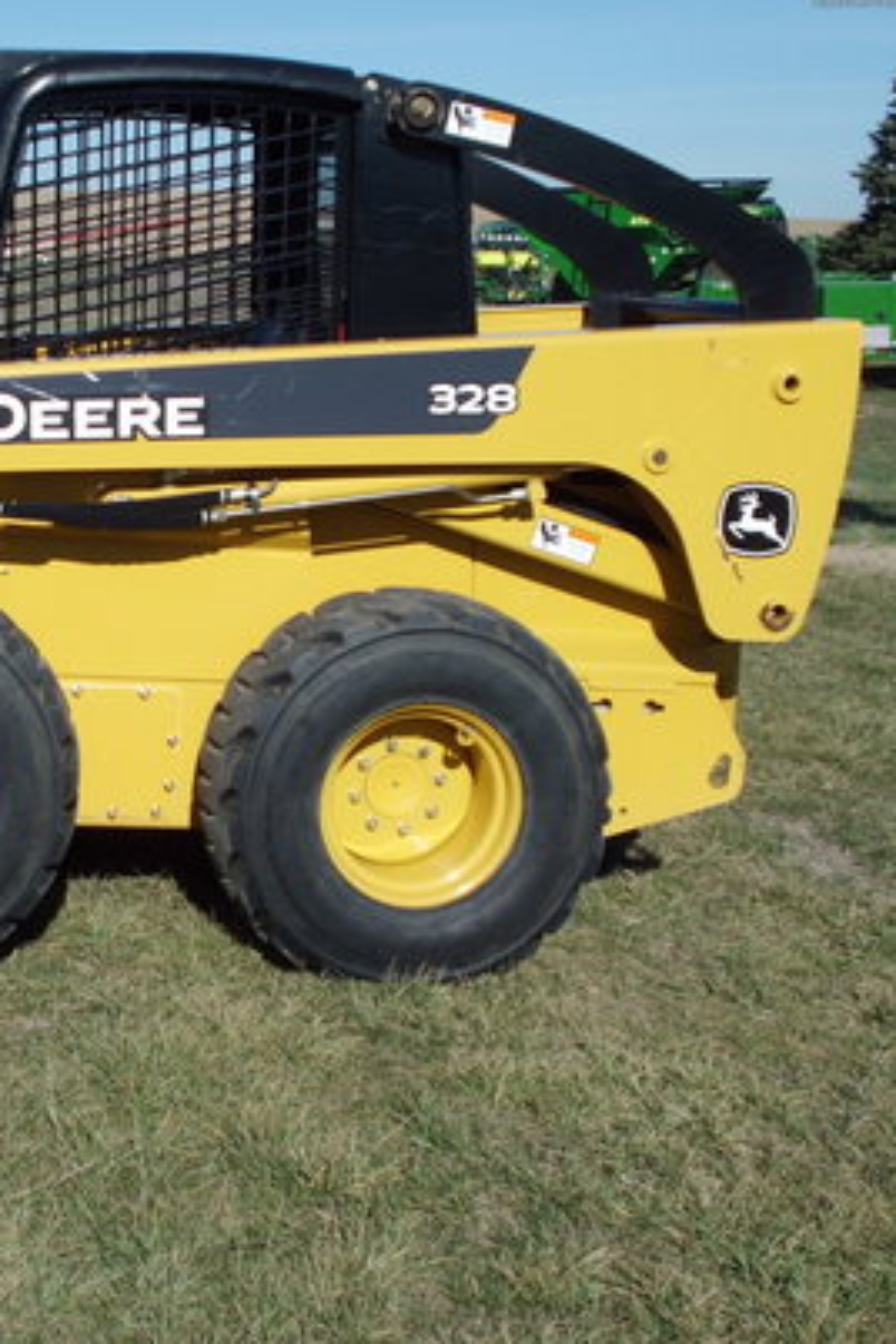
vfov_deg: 32.4
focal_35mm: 62
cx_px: 27
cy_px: 669
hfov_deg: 21.2
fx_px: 2314
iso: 64
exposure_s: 1/640
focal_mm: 7.9
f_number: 4.2
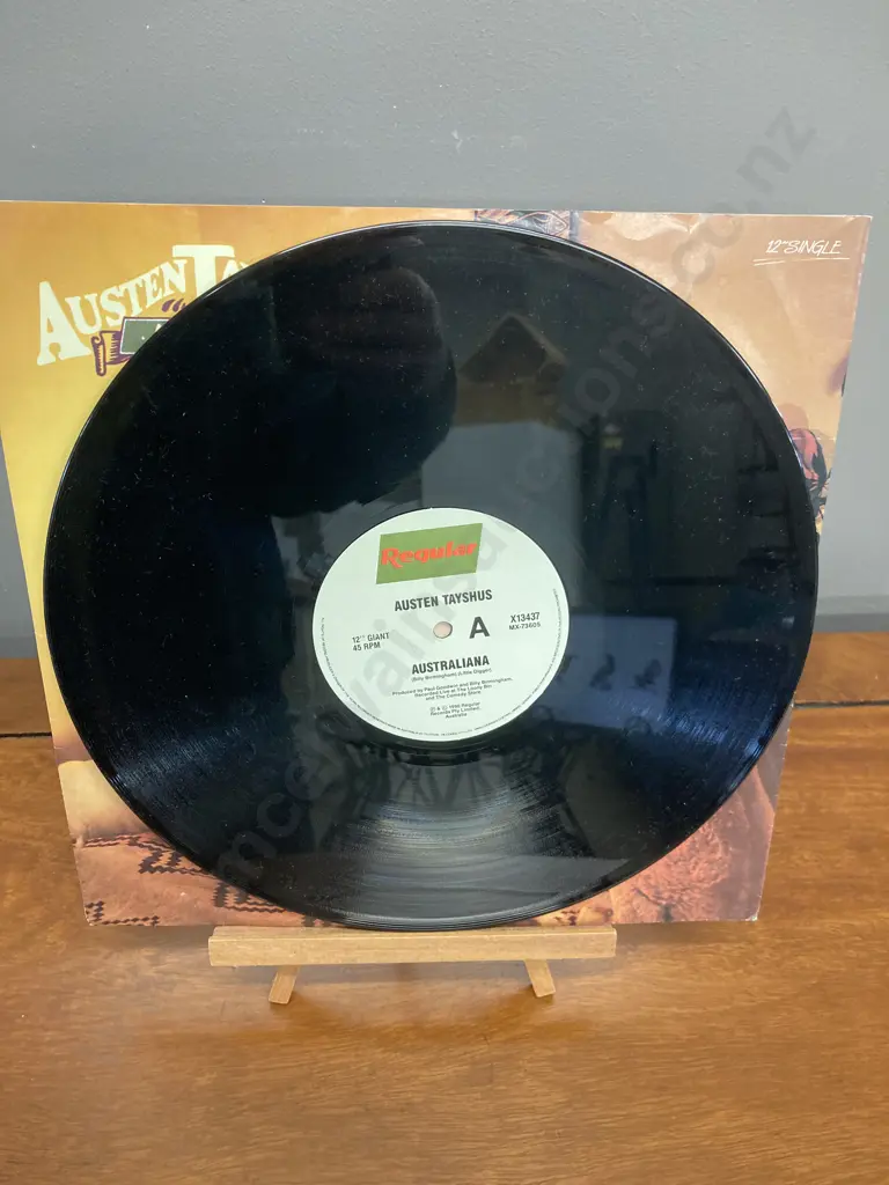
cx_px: 444
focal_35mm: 28
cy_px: 592
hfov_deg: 49.7
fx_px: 959
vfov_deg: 63.4
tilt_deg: -41.0
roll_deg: -3.2
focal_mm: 3.99
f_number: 1.8
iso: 200
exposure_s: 1/50
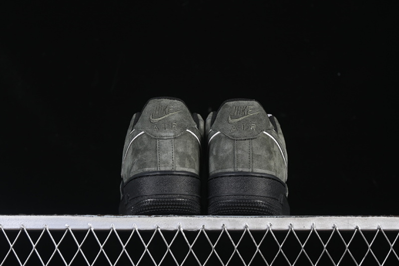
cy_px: 133
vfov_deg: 18.2
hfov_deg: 27.0
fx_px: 831
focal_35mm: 75
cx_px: 200
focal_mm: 50
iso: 160
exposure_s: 1/60
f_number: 6.3
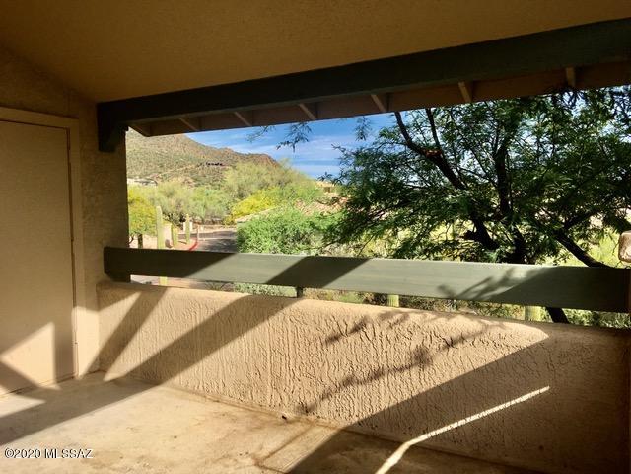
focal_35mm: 29
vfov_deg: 48.2
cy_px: 237
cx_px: 316
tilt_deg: -3.3
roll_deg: +0.4
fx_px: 529
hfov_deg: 61.7
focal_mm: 4.15
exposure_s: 1/1425
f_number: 2.2
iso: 25
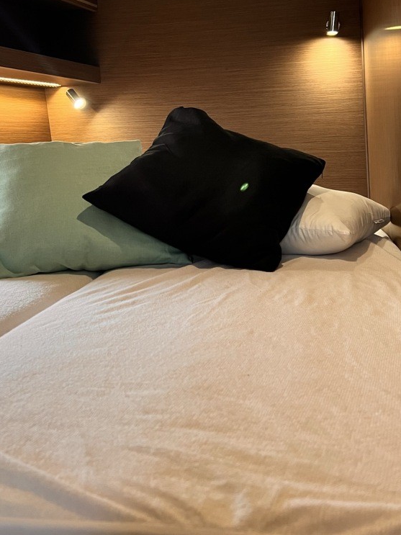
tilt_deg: +0.6
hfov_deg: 34.2
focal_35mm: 42
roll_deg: +1.5
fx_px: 649
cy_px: 138
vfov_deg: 43.4
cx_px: 162
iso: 160
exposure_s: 1/60
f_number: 1.5
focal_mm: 5.7
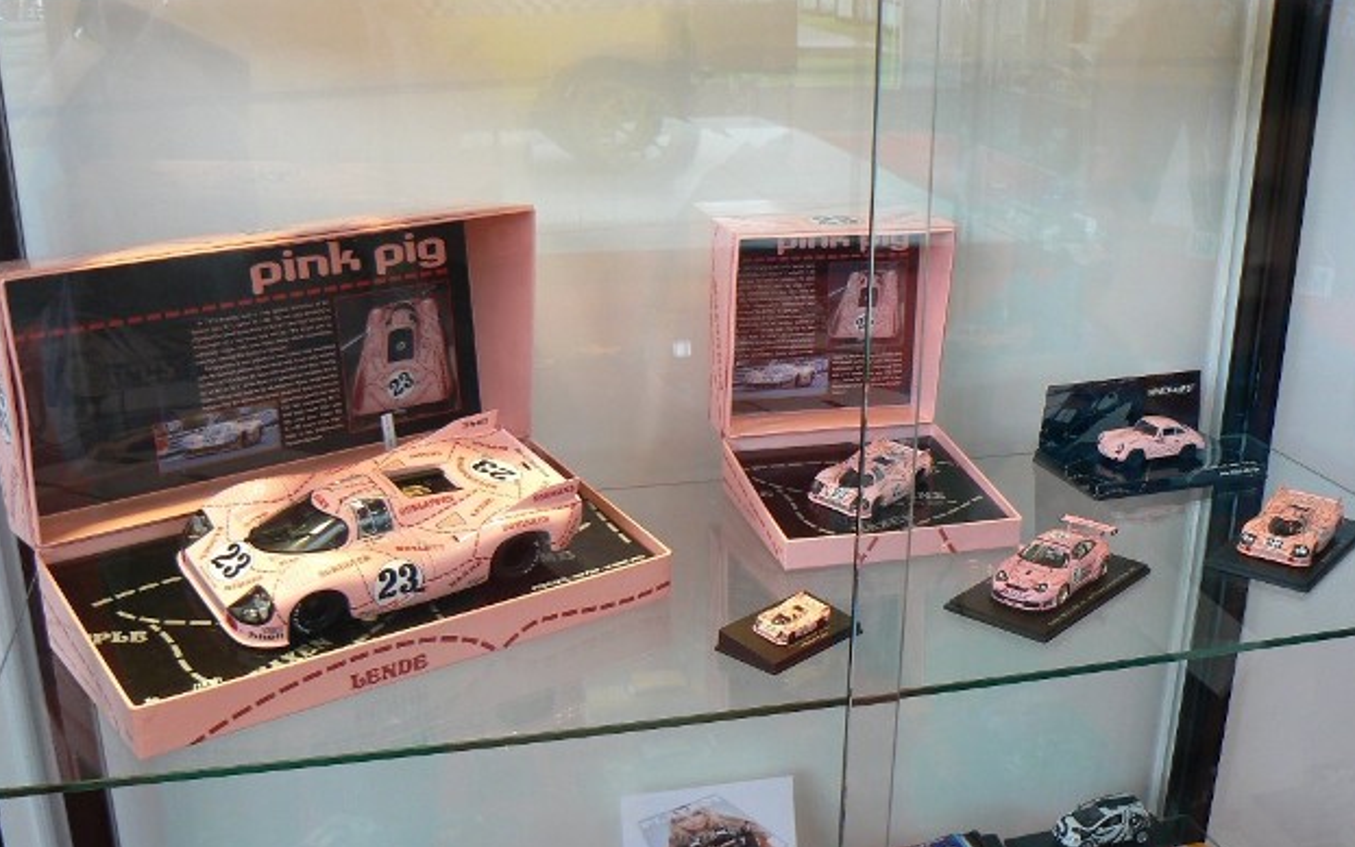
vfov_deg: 32.7
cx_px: 686
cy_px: 508
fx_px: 1440
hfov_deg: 50.4
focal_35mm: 39
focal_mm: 6
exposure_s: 1/30
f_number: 2.8
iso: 80
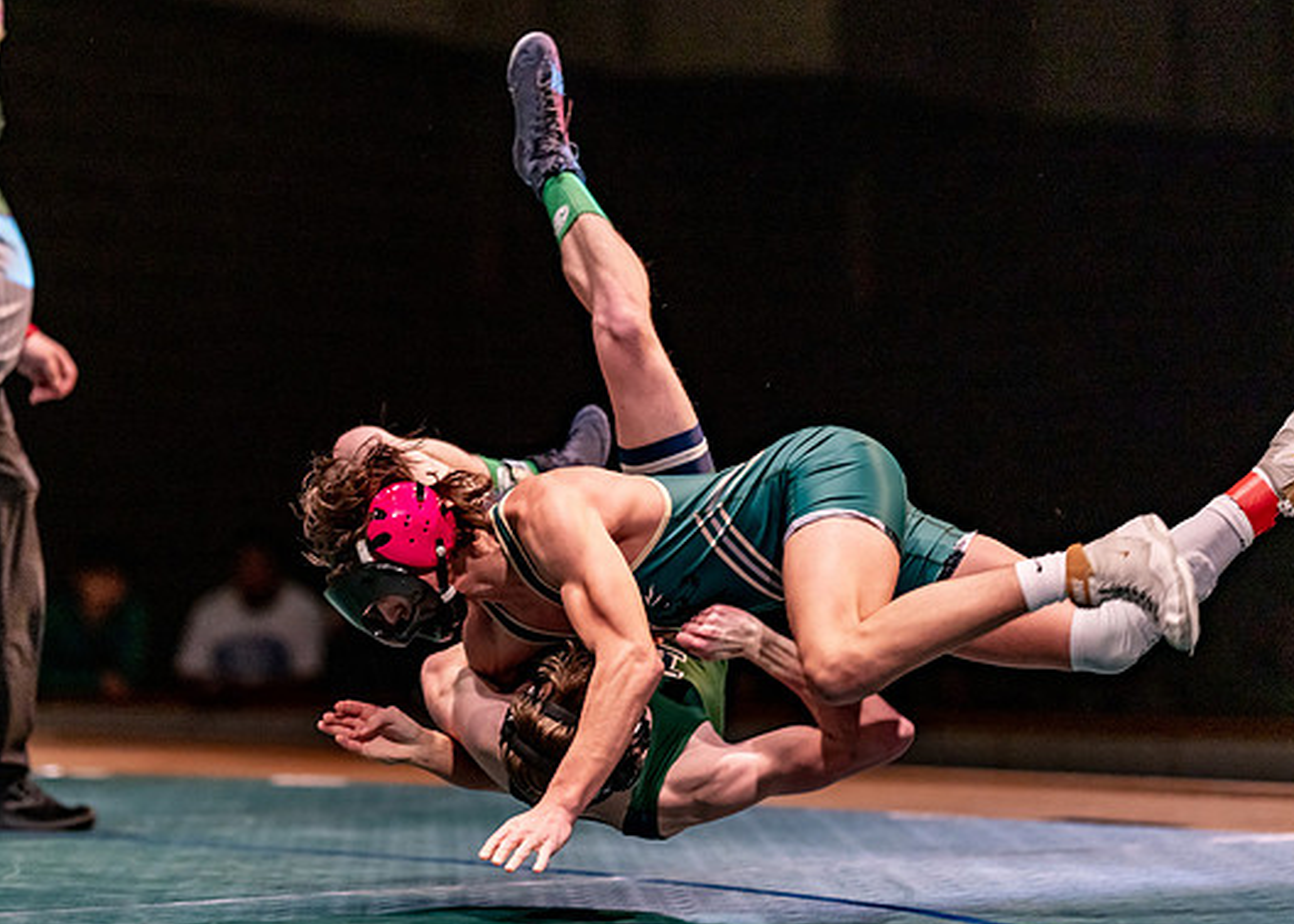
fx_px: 5916
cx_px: 558
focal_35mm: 161
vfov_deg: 8.9
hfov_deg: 12.5
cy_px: 506
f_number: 1.8
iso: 2000
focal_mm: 135
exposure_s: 1/800
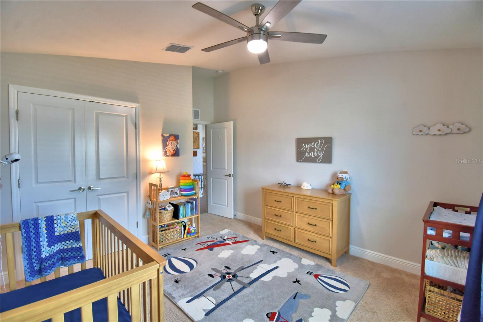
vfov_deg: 77.3
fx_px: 201
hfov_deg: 100.4
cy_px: 161
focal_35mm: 15
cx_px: 242
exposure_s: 1/80
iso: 400
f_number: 4.5
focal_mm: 10
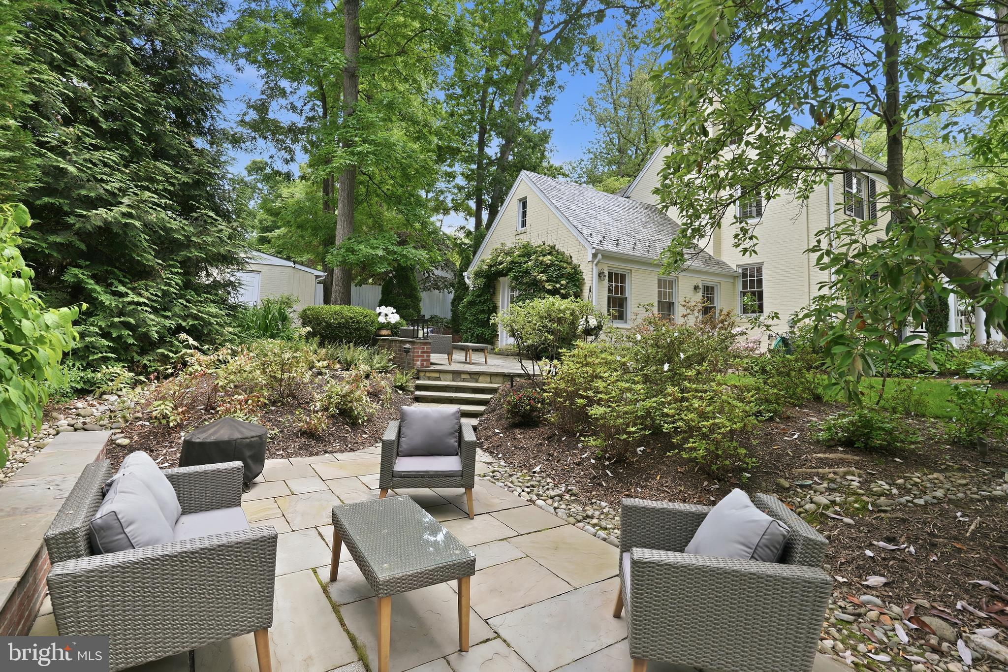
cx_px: 504
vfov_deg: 72.0
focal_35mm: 16
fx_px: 462
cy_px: 336
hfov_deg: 95.0
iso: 160
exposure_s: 1/30
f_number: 8
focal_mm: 16.5
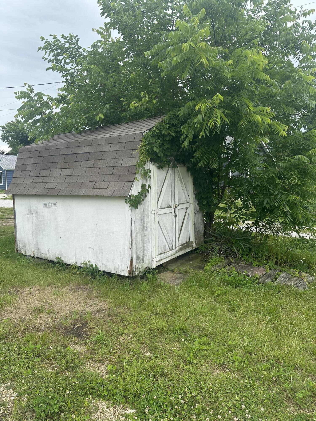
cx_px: 158
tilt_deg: -4.8
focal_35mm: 24
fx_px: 292
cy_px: 210
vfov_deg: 71.6
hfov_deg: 56.8
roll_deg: -0.8
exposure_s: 1/1613
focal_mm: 6.86
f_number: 1.78
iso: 80
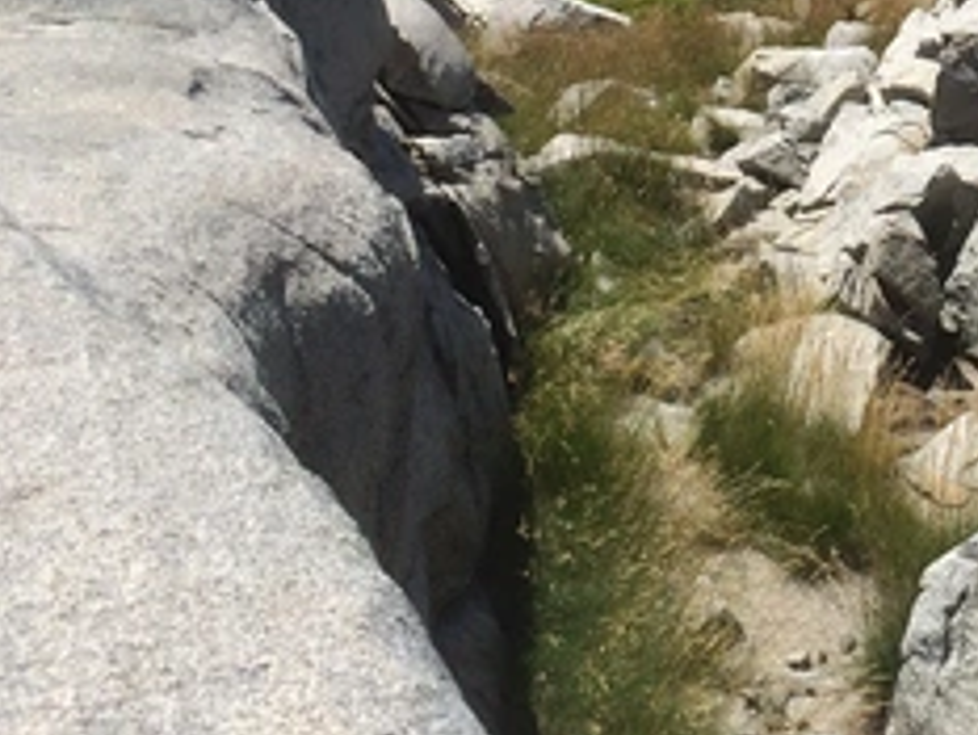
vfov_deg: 17.0
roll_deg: +1.7
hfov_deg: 22.7
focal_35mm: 83
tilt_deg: -18.3
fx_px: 2346
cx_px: 959
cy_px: -155
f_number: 2.2
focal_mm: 4.15
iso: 32
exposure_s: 1/2740
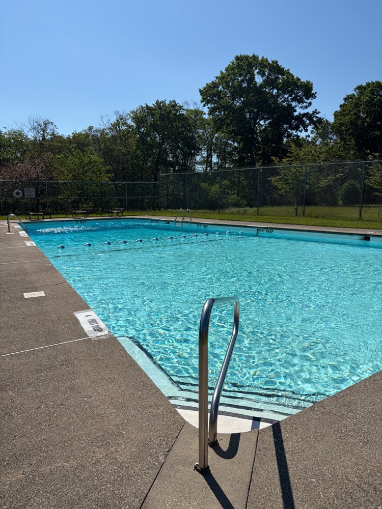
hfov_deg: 53.1
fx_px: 383
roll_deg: -0.3
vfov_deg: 67.3
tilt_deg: -9.0
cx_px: 191
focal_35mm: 26
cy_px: 254
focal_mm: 5.96
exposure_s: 1/8850
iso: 50
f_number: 1.6
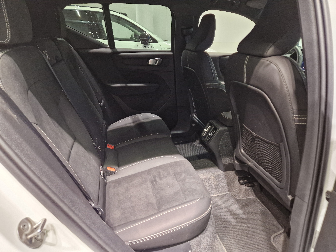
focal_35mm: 23
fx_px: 223
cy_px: 126
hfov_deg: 73.9
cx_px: 168
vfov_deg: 58.9
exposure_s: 1/100
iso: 500
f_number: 1.8
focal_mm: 5.4
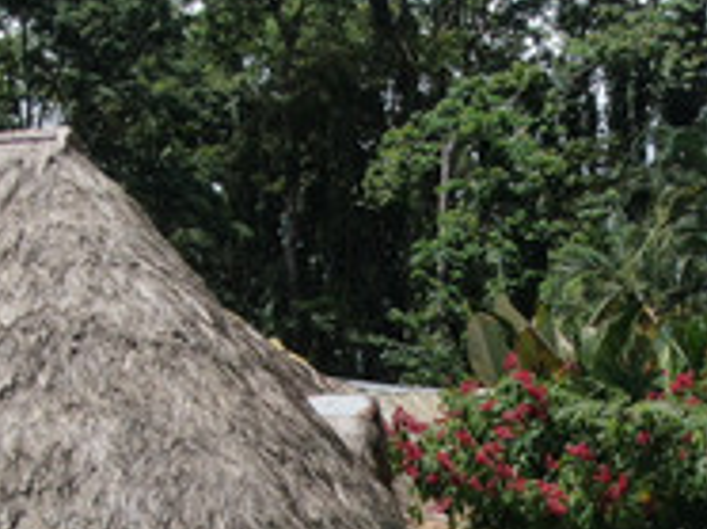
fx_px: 1713
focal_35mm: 84
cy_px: 598
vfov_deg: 16.9
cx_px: 487
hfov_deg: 23.2
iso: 100
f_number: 2.8
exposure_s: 1/1250
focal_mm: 4.39
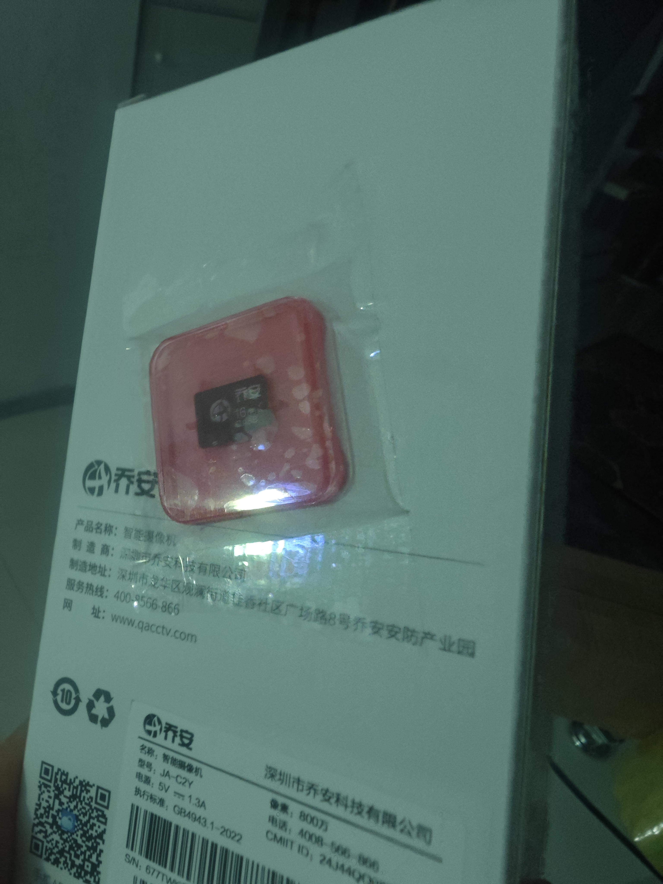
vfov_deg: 73.9
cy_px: 442
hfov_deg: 58.9
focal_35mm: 23
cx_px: 332
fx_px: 587
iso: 320
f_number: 1.8
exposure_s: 1/33.3
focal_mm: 2.03
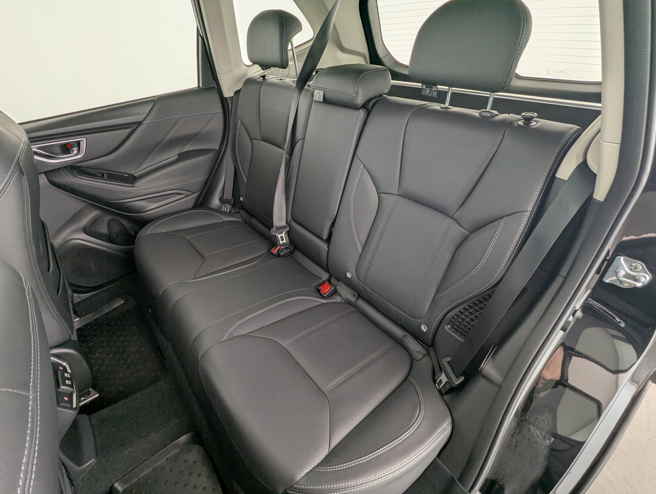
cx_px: 328
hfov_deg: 94.4
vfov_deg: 78.2
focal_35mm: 16
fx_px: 304
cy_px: 247
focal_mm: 2.35
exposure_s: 1/35.7
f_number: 2.2
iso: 64
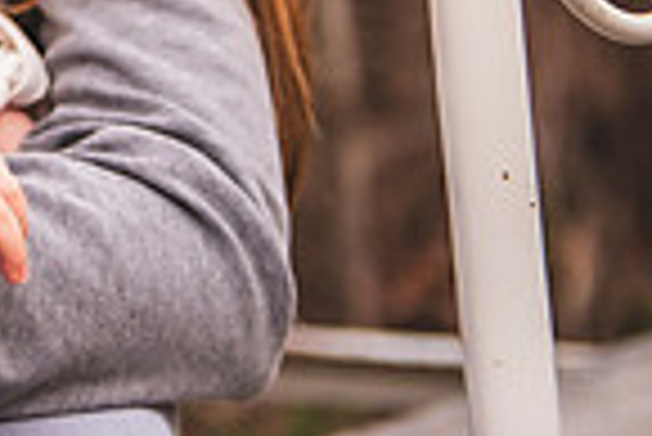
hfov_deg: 9.7
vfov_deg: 6.7
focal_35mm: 200
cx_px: -549
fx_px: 3626
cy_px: -393
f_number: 2.8
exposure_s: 1/250
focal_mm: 50
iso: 250
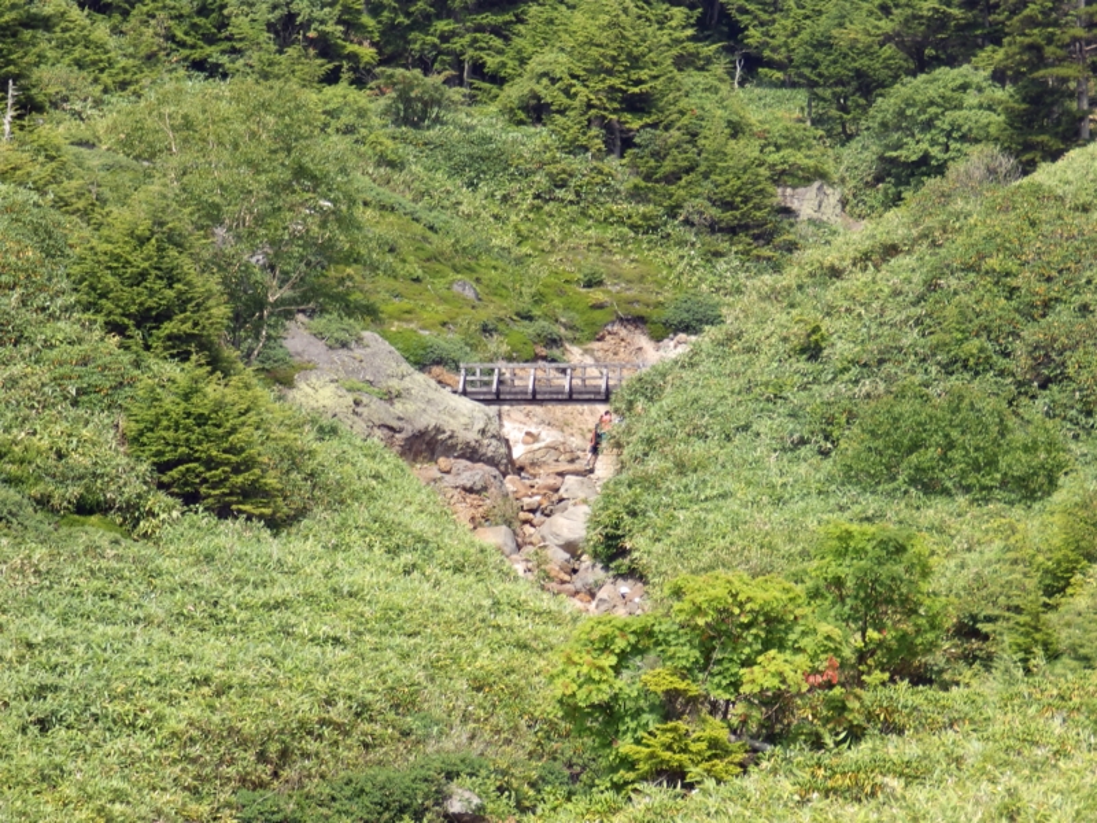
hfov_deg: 11.4
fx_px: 5514
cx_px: 548
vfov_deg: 8.5
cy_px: 412
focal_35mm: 174
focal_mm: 31.3
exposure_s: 1/200
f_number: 5.4
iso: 80
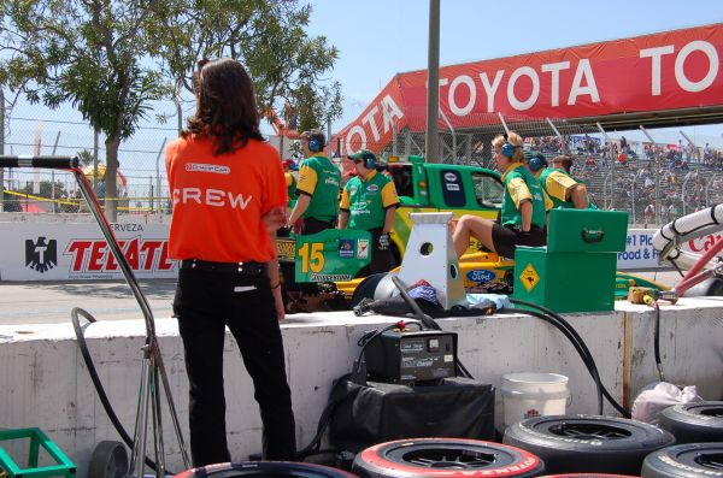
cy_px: 239
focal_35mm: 52
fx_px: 1052
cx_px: 362
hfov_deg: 37.9
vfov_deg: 25.6
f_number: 9
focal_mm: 35
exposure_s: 1/320
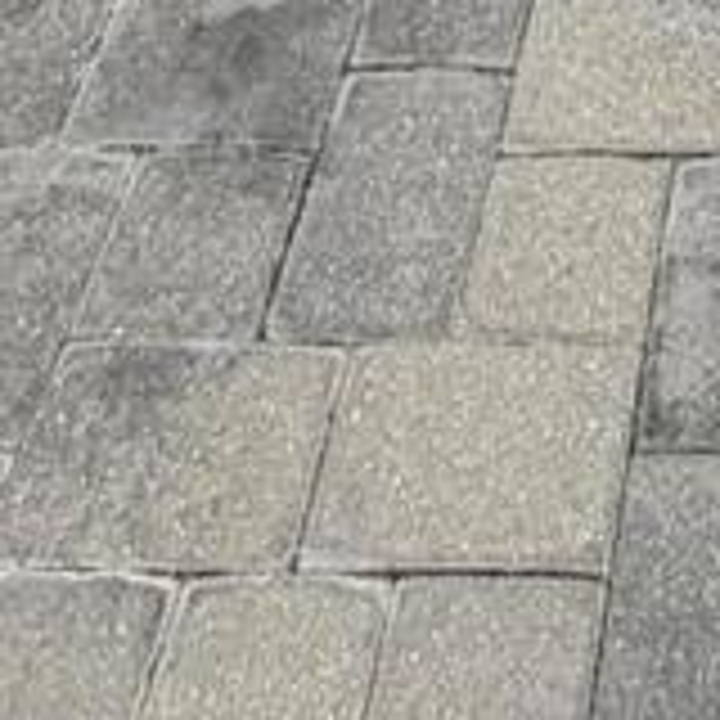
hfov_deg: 17.5
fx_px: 2188
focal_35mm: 93
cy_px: -1728
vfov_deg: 9.9
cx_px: 945
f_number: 2.2
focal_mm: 2.22
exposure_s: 1/1235
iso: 20
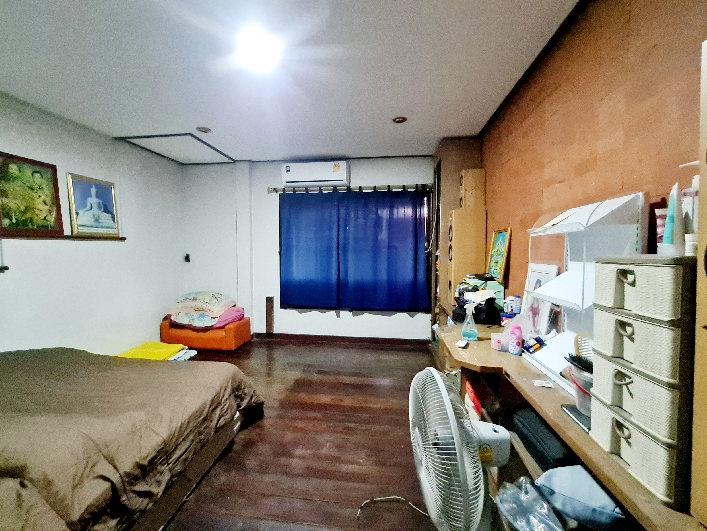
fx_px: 266
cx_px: 354
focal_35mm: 13
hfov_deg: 106.2
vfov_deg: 89.9
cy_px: 266
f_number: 2.2
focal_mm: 2.2
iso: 1000
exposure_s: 1/25
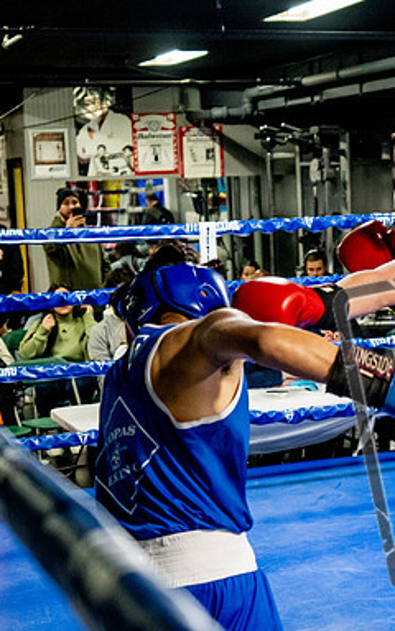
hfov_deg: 16.2
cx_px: 337
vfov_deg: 25.8
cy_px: 316
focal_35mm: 80
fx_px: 1378
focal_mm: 35
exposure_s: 1/800
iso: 5000
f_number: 2.8
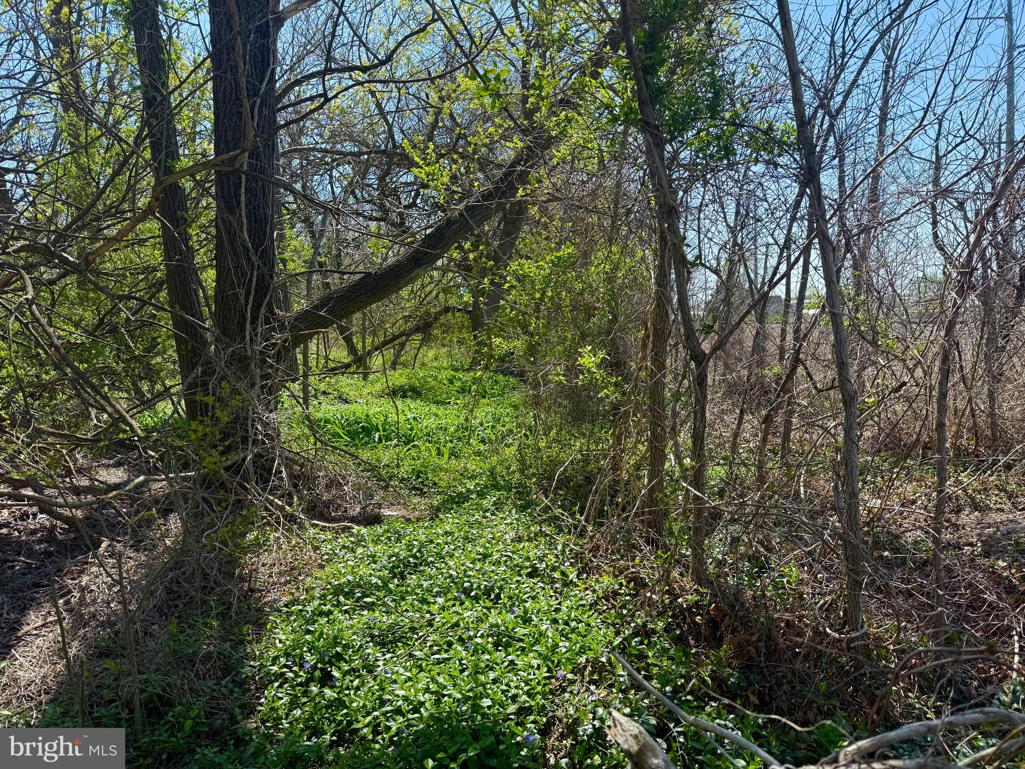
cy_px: 384
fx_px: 711
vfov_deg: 56.8
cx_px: 512
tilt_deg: -4.5
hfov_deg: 71.6
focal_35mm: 24
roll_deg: +1.6
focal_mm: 6.76
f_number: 1.78
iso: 80
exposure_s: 1/1493
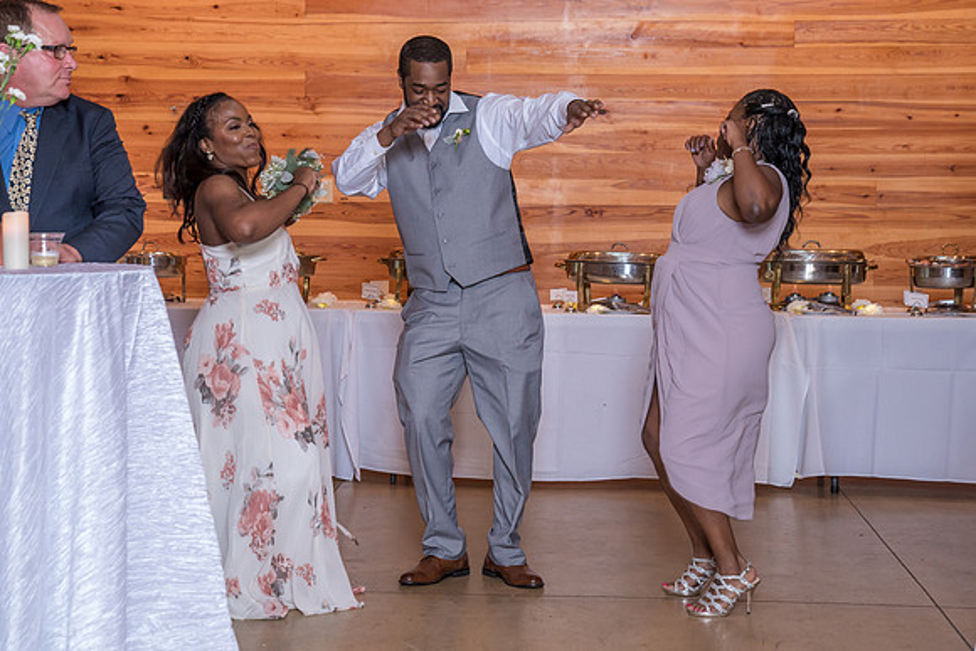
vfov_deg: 17.9
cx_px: 488
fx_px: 2065
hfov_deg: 26.6
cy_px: 327
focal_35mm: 76
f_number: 4
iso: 2000
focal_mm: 62
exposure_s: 1/100
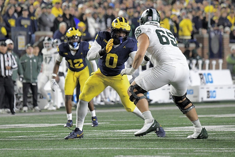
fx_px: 2429
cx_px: 118
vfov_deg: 3.7
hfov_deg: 5.5
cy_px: 78
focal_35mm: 372
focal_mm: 310
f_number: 5.6
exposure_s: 1/800
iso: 6400
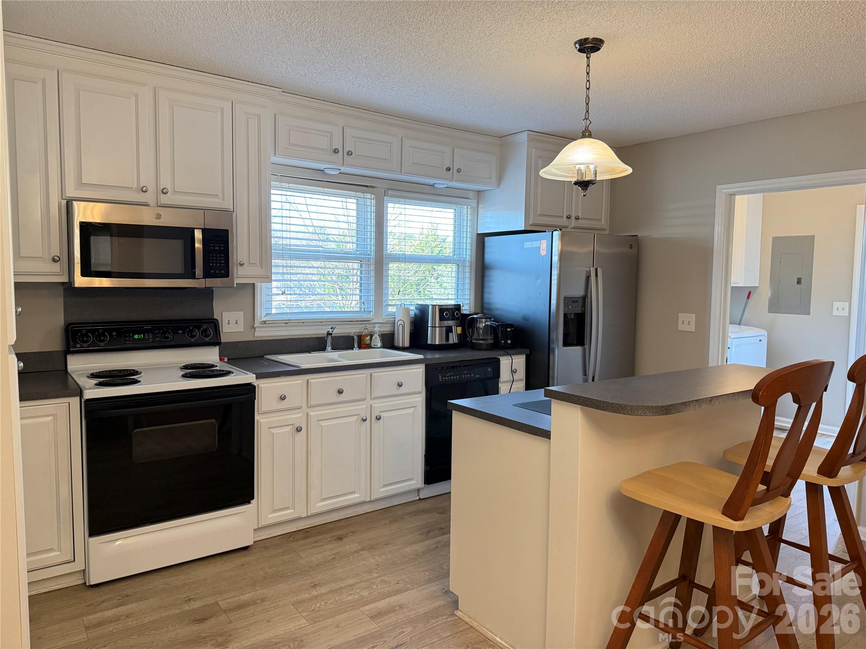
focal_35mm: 24
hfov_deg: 71.6
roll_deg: +0.5
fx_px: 600
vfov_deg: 56.8
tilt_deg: -3.4
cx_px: 433
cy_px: 324
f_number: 1.78
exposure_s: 1/120
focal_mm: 6.76
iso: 400
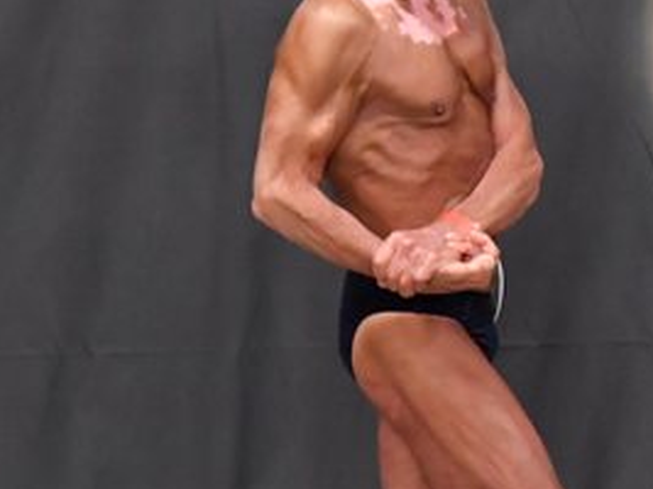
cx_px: 791
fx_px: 13425
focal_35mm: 712
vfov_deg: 2.1
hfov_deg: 2.8
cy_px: 352
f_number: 5.6
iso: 6400
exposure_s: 1/400
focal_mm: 170
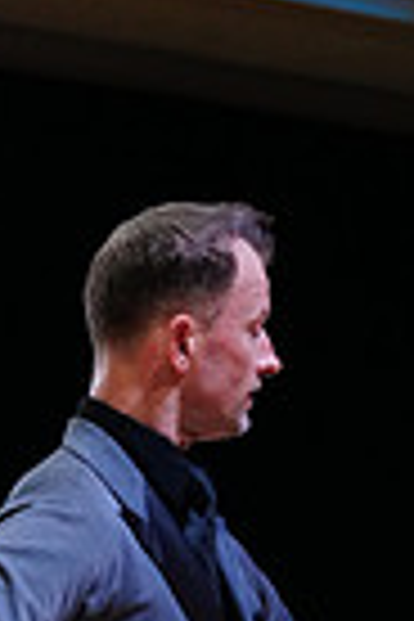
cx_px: 443
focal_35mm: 328
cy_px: 1174
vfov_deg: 6.1
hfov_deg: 4.2
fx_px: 5658
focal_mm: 78
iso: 2500
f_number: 4
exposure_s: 1/320
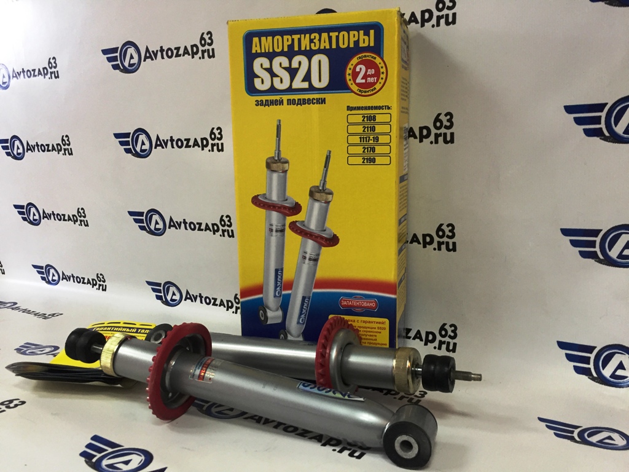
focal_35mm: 29
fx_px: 527
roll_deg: +1.0
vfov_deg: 48.2
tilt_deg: -8.3
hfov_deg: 61.7
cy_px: 236
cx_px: 314
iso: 160
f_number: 2.2
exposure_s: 1/33
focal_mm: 4.15
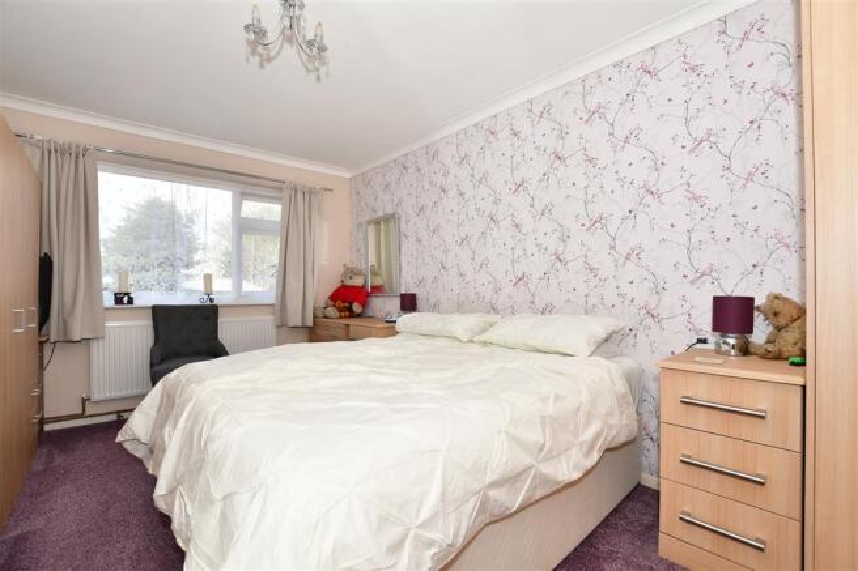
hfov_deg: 100.4
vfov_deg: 77.3
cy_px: 286
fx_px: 357
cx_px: 429
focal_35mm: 15
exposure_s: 1/125
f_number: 5.6
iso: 200
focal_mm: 10
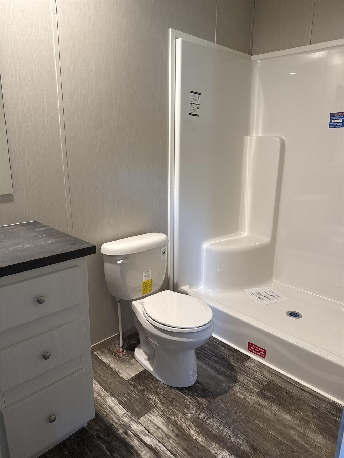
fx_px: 318
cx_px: 172
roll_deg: -0.6
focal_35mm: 24
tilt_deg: -15.4
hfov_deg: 56.8
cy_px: 229
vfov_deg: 71.6
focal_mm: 6.76
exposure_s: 1/60
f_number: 1.78
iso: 160
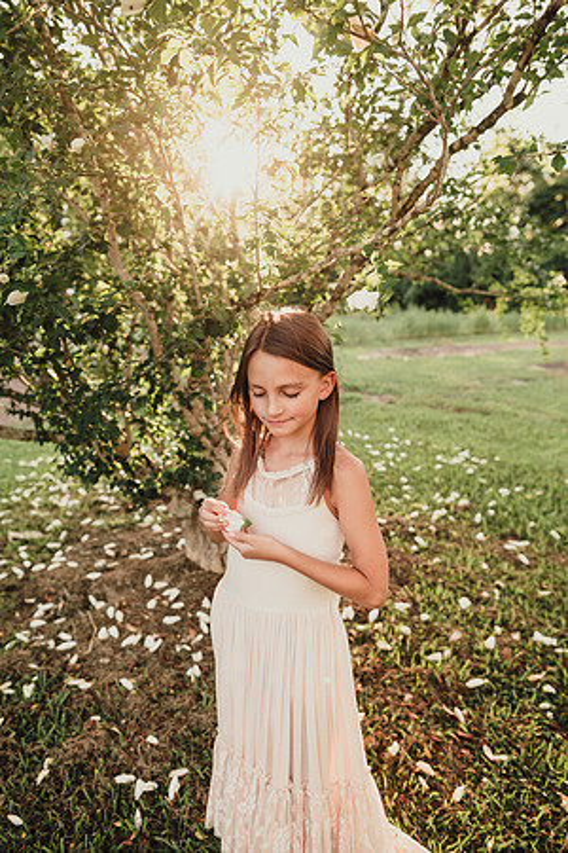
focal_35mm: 24
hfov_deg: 53.1
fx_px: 568
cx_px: 284
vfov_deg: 73.7
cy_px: 426
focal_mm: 24
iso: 160
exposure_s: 1/320
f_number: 2.8
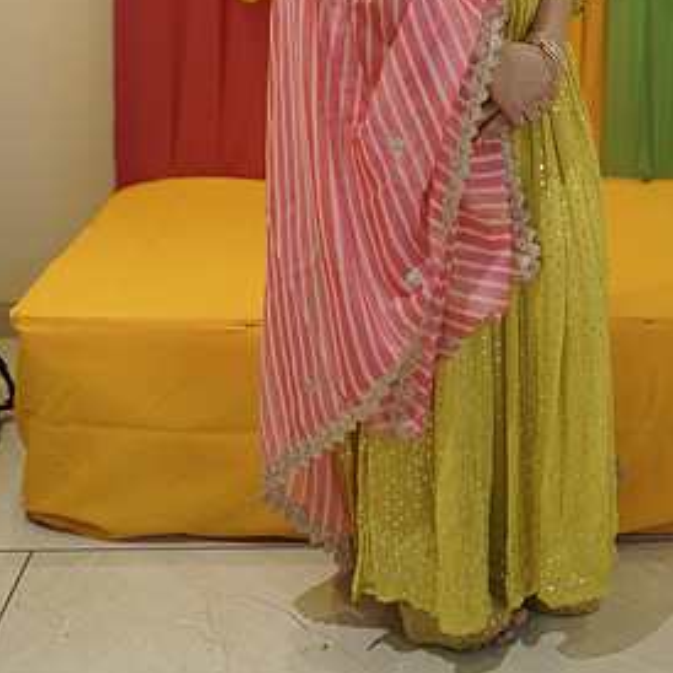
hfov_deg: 27.2
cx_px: 426
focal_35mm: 63
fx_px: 1386
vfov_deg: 25.8
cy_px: -12
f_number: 1.6
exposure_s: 1/160
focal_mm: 35
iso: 500
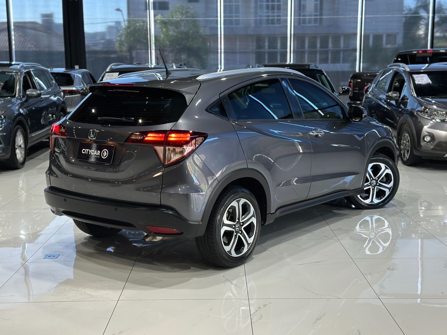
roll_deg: -0.1
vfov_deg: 30.3
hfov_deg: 39.7
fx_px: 620
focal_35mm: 48
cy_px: 168
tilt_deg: -10.0
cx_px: 224
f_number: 1.78
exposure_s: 1/120
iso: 160
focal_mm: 6.86
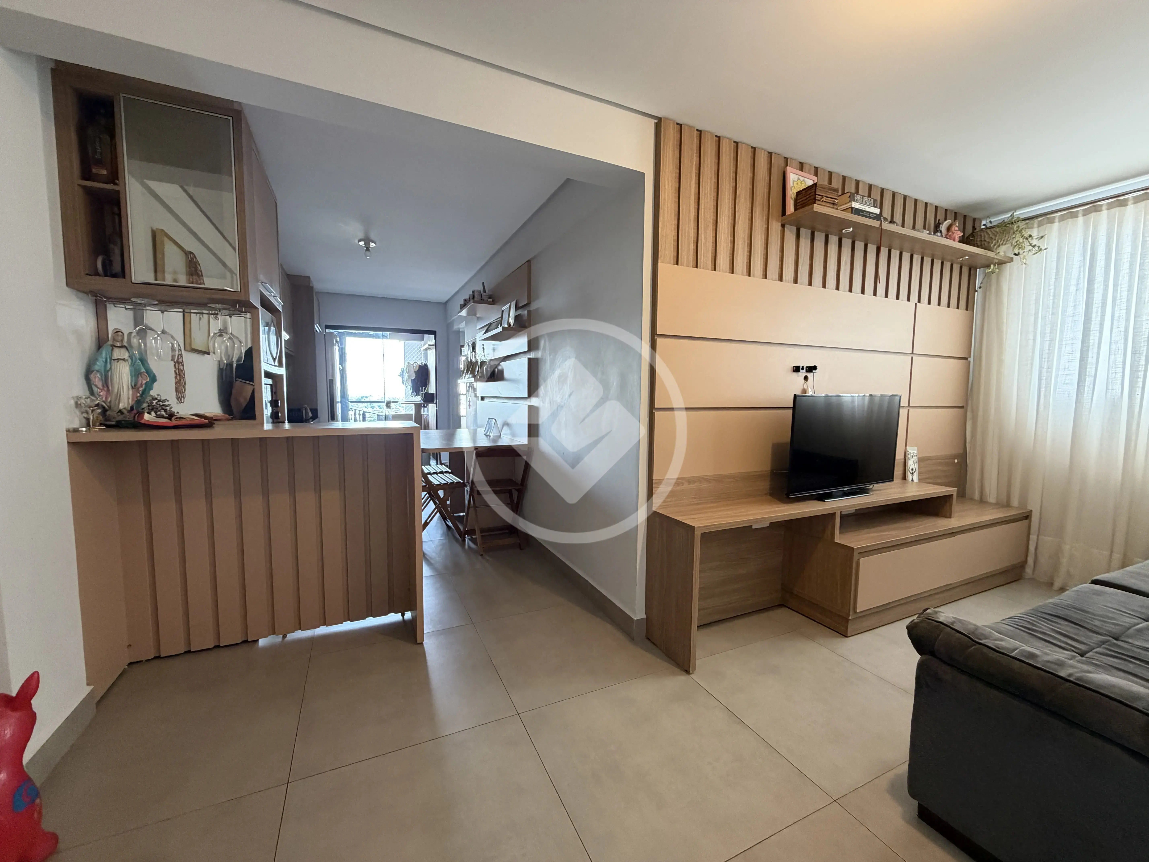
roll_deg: -0.6
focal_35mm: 14
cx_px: 574
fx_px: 465
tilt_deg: -4.0
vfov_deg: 85.7
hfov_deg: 102.1
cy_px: 431
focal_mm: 2.22
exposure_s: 1/60
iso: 320
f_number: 2.2
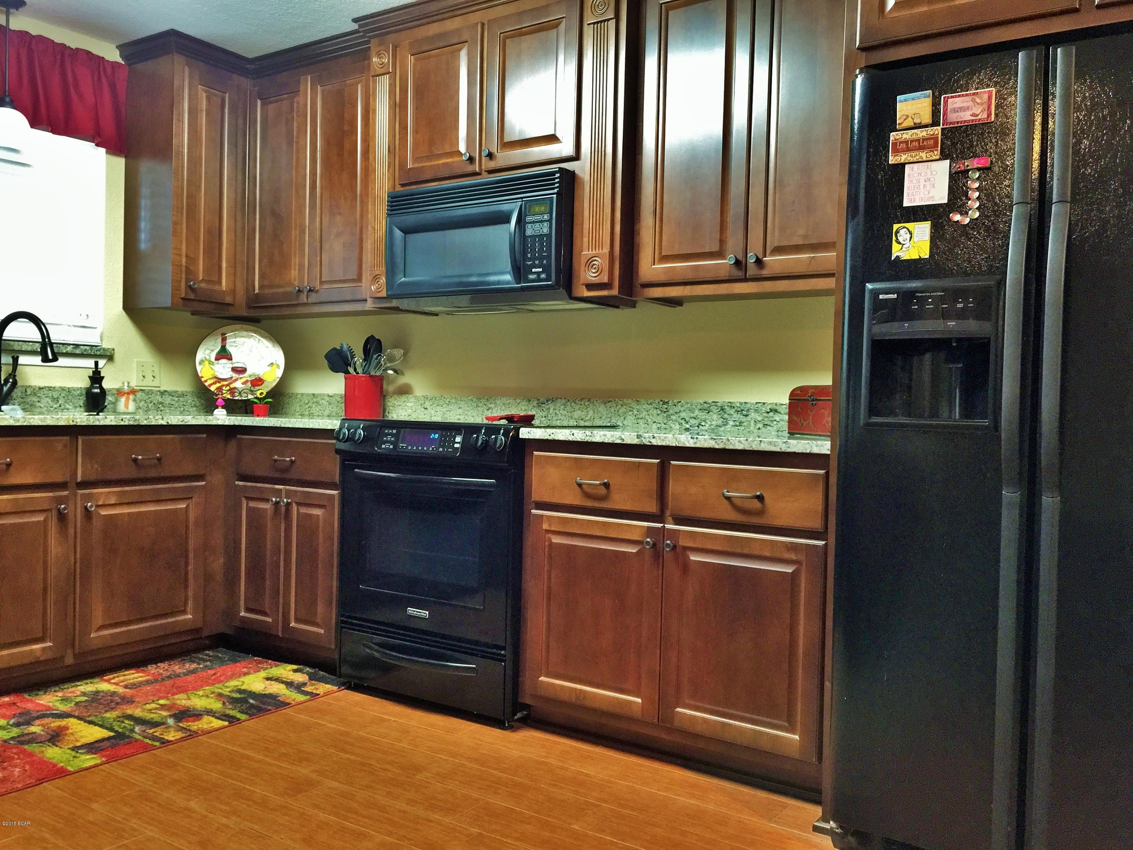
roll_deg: -1.6
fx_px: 949
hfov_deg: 61.7
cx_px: 566
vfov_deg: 48.2
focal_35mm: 29
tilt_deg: -2.0
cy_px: 425
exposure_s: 1/10
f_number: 2.2
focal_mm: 4.15
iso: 100
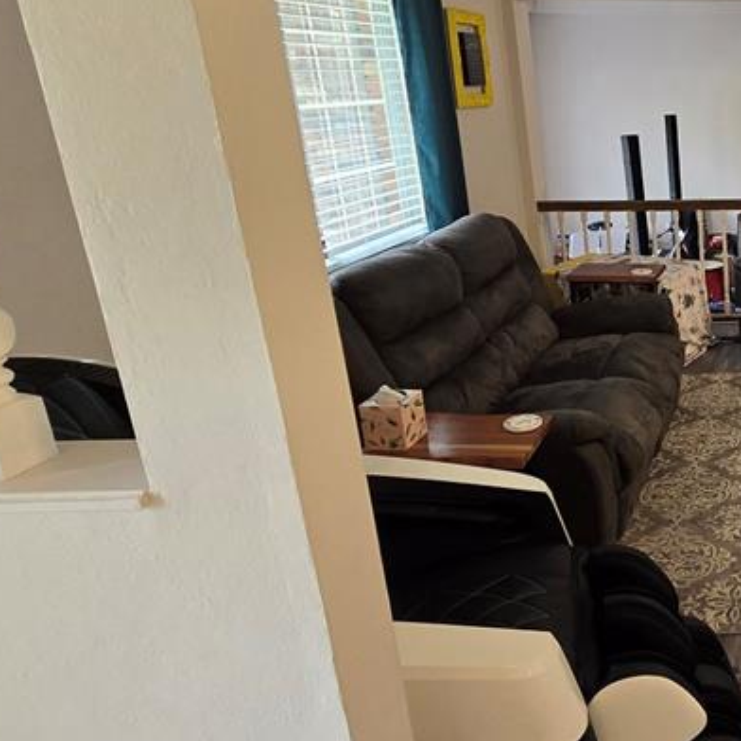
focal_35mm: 30
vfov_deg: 53.6
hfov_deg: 41.0
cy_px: 287
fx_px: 727
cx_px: 849
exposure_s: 1/60.2
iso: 160
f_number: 2.2
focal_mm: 2.2
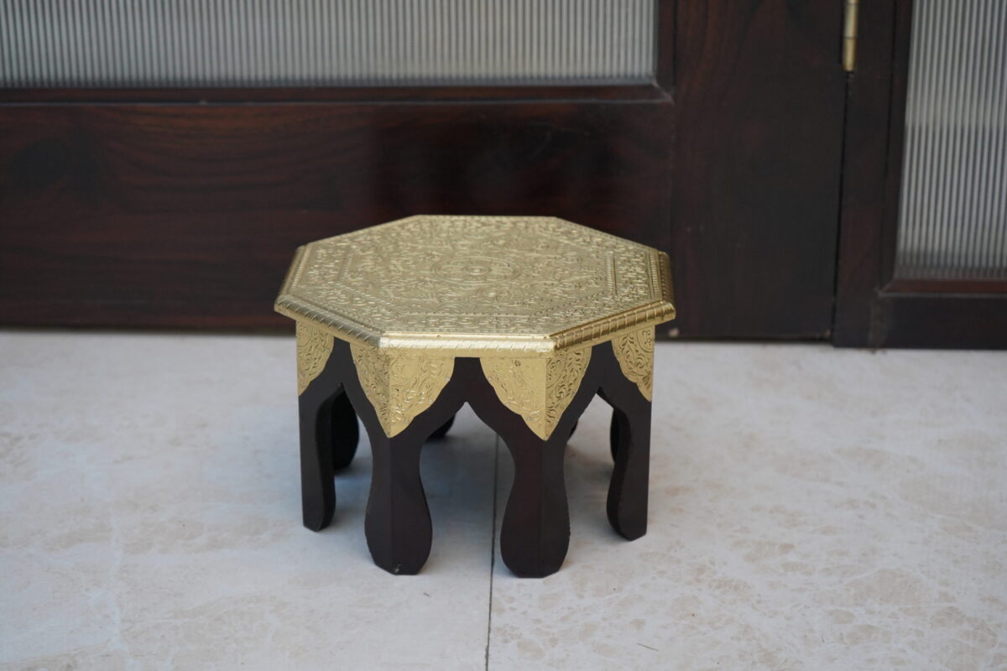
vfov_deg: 19.5
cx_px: 504
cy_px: 336
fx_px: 1958
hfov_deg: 28.8
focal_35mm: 70
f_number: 5.6
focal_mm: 70
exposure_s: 1/100
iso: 2000
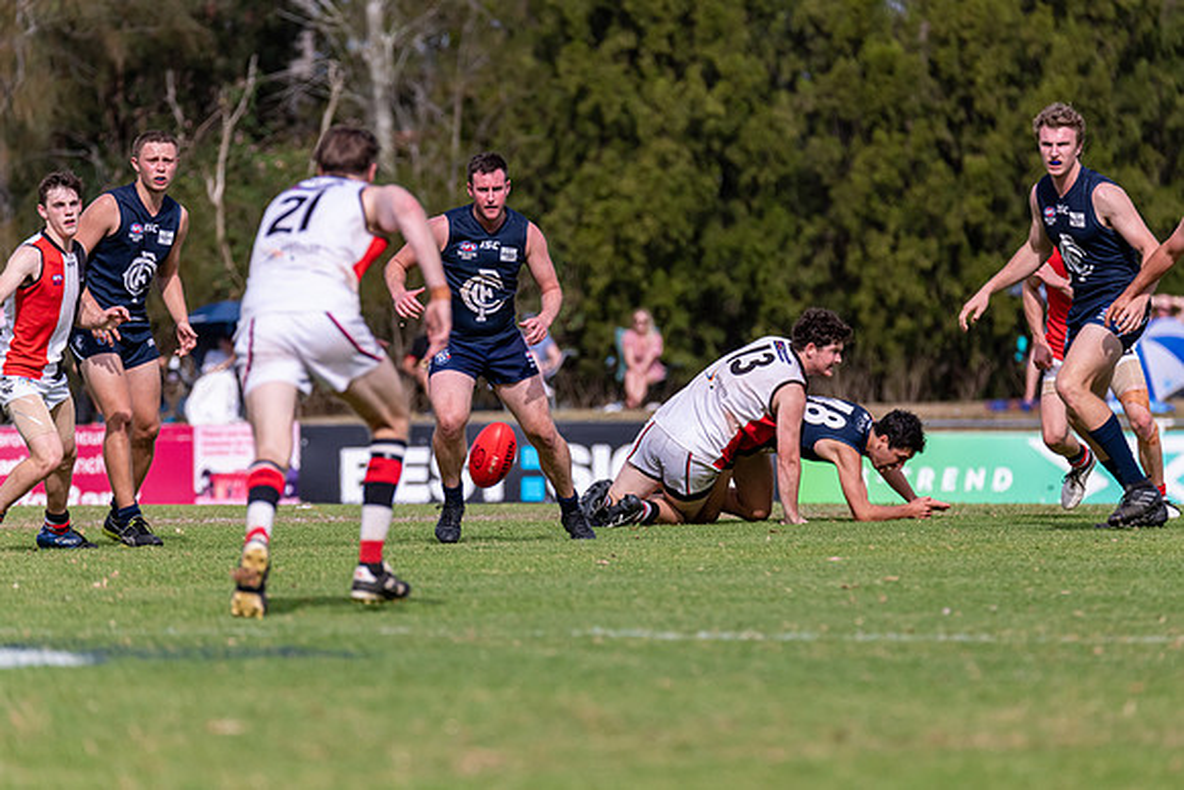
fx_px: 13741
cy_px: 395
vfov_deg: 3.3
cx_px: 607
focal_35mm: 418
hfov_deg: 4.9
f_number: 6.3
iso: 800
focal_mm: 400
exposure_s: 1/3200
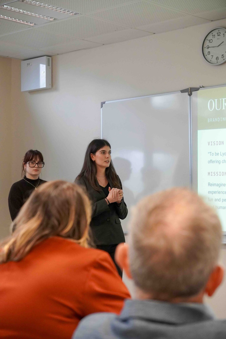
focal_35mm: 75
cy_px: 170
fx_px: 706
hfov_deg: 18.2
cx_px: 113
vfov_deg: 27.0
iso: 2500
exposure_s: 1/160
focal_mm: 50
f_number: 4
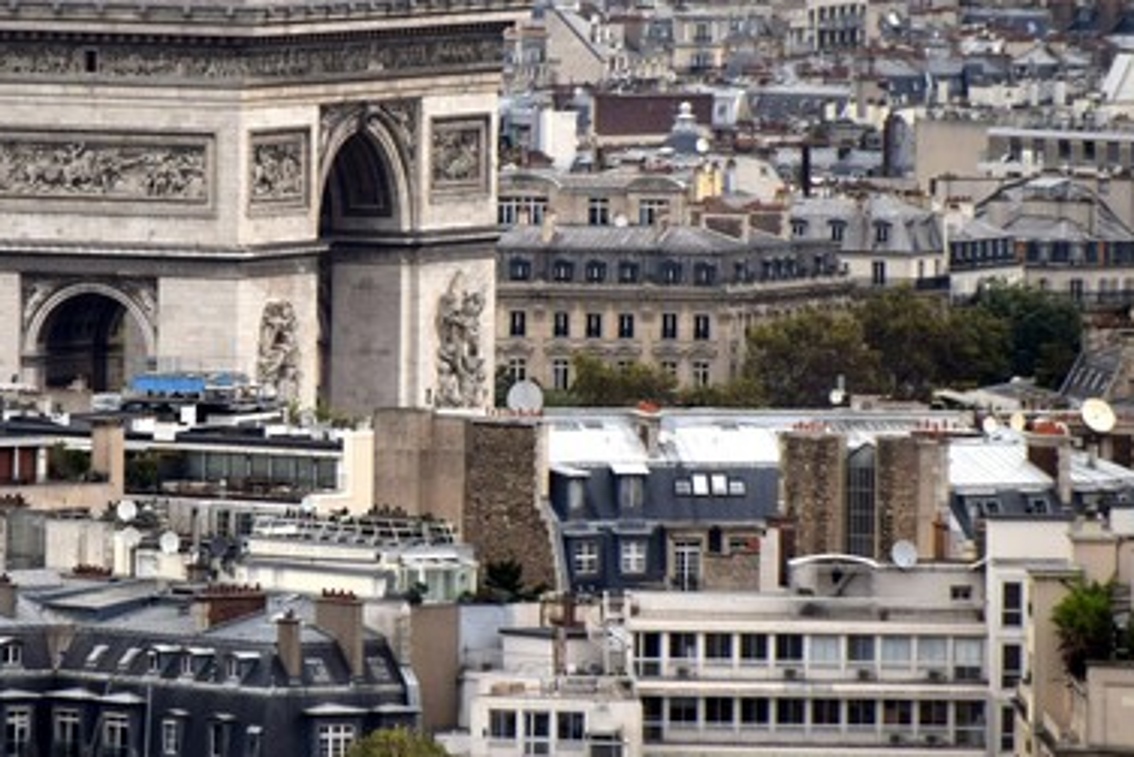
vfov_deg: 1.7
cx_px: 350
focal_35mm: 797
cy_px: 321
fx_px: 25114
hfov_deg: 2.6
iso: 250
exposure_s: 1/500
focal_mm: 250
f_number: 6.3
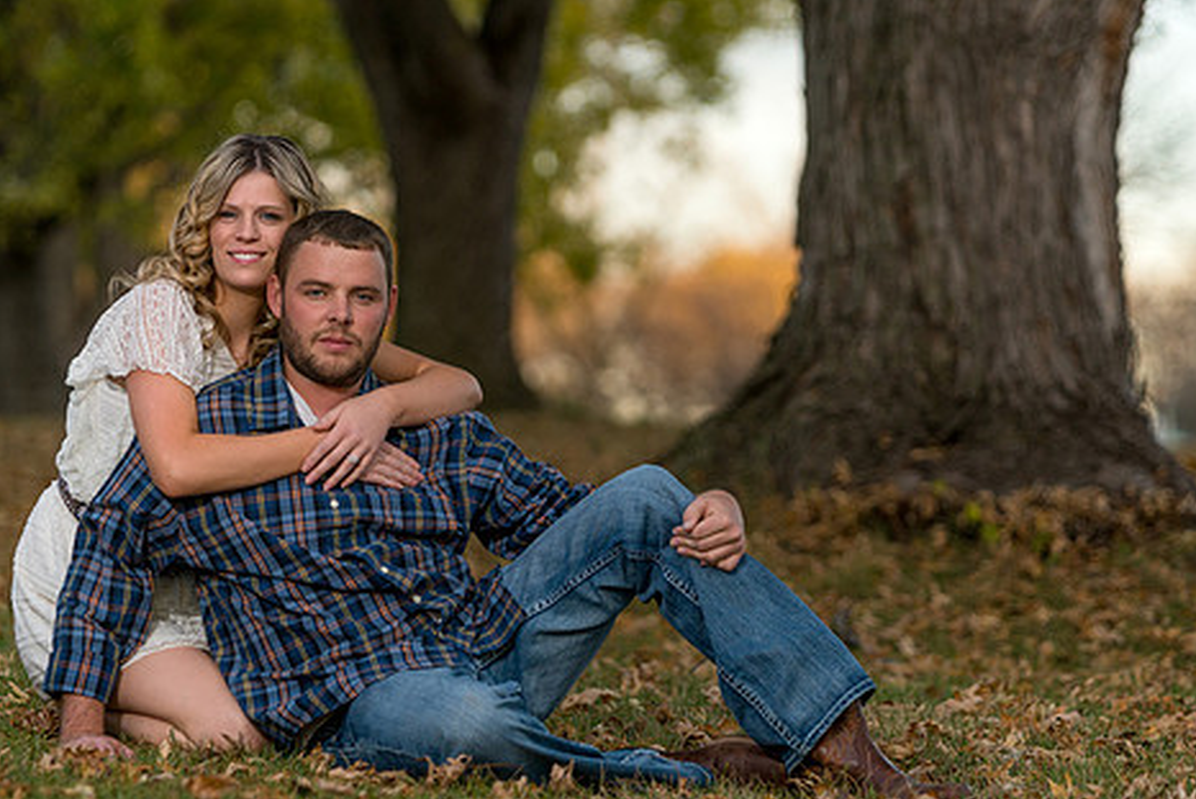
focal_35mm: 168
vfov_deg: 8.2
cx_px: 529
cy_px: 412
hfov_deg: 12.2
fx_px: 5583
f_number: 2.8
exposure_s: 1/640
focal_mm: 135
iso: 500
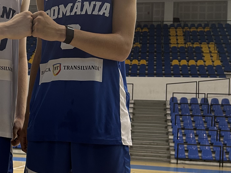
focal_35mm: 75
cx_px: 15
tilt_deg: +2.7
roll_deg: -2.1
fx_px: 500
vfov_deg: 19.6
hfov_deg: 25.1
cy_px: 115
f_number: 1.5
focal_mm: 5.7
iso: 100
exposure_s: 1/100
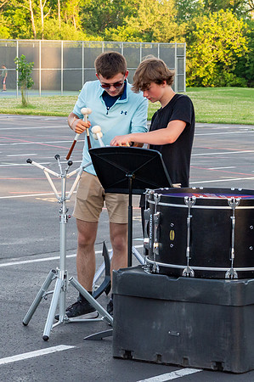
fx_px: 1529
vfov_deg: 14.2
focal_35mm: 144
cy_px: 120
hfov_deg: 9.5
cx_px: 127
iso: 1250
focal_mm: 70
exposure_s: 1/400
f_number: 9
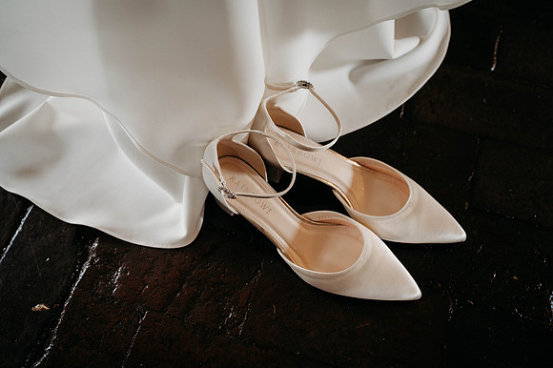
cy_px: 184
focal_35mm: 35
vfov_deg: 37.8
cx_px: 276
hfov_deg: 54.5
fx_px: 537
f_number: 4
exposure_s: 1/200
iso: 1000
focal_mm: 35
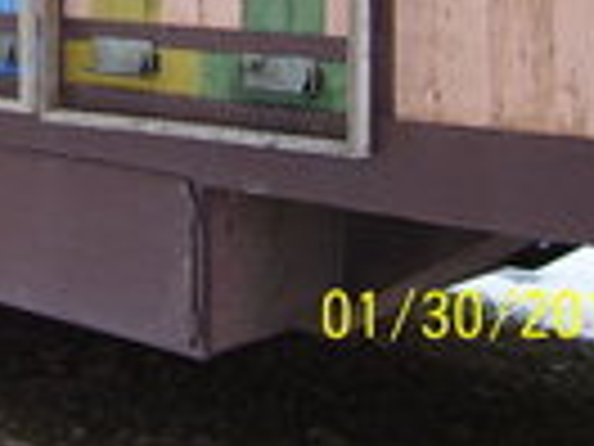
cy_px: -133
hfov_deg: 20.6
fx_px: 1544
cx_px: -81
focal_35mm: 90
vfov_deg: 15.6
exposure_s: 1/250
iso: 80
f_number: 2.7
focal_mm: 5.6
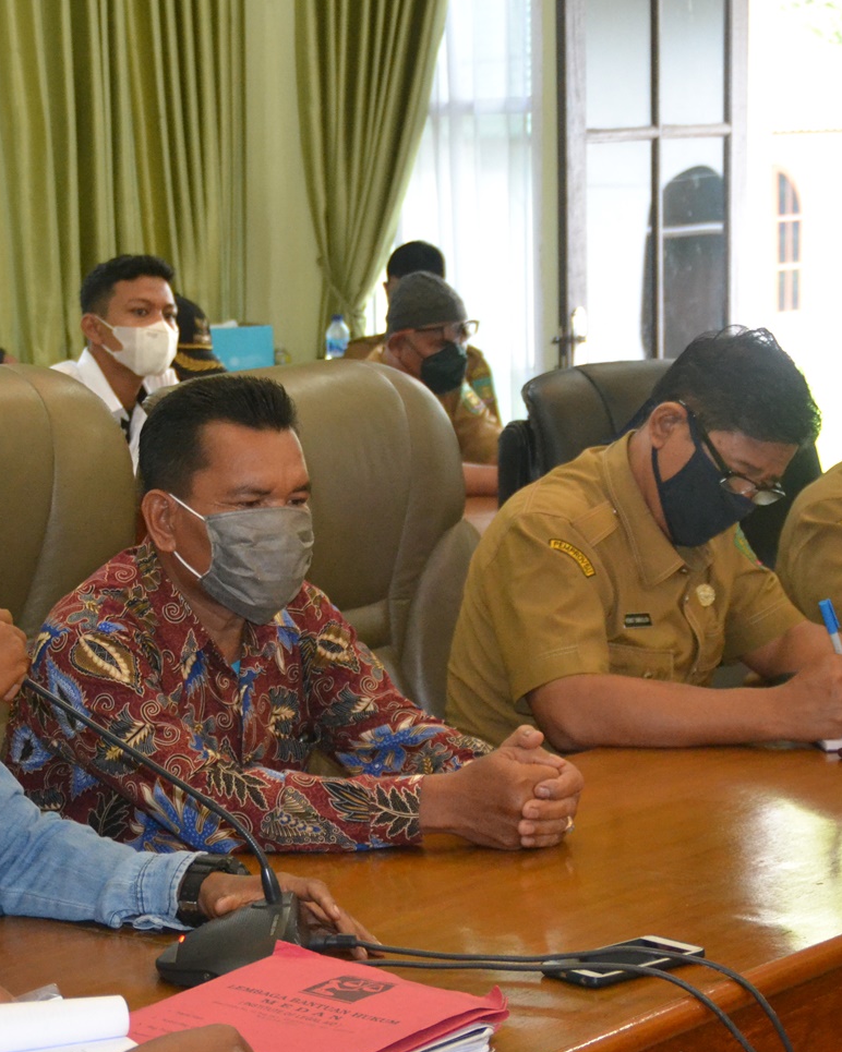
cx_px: 270
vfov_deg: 19.6
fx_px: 3053
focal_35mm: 98
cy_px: 512
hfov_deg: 15.7
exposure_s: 1/60
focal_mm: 42
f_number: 4.5
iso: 2500
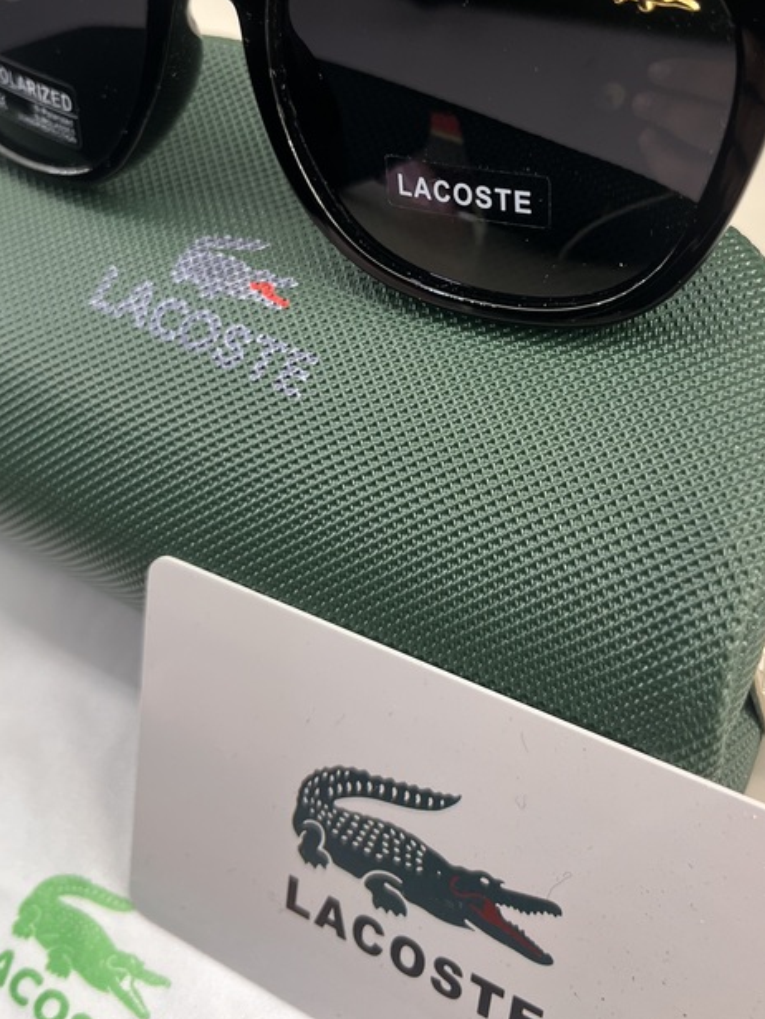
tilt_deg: -46.5
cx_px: 411
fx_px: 1120
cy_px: 346
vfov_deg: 48.2
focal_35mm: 38
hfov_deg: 37.7
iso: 100
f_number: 1.6
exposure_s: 1/100
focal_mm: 5.1
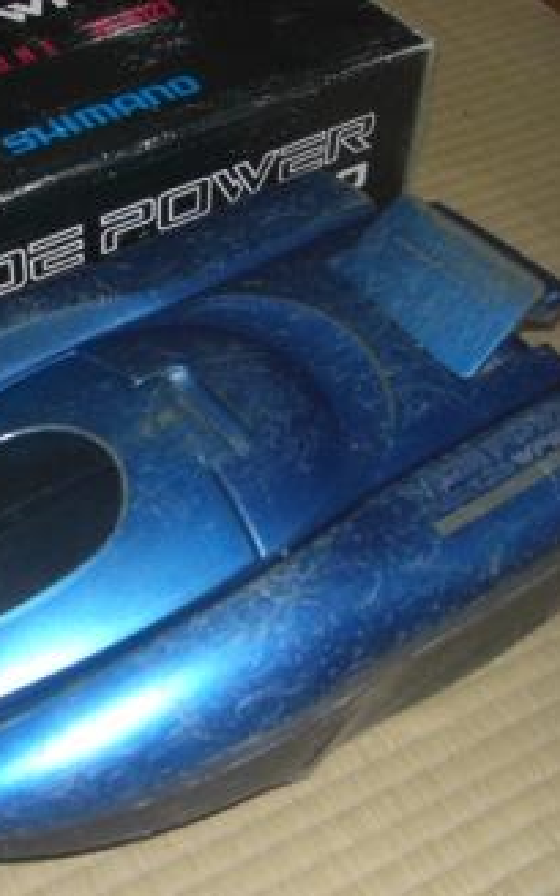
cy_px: 456
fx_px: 1343
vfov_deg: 36.9
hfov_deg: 23.1
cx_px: 96
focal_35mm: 55
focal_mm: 6.3
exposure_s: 1/60
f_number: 3.4
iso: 200
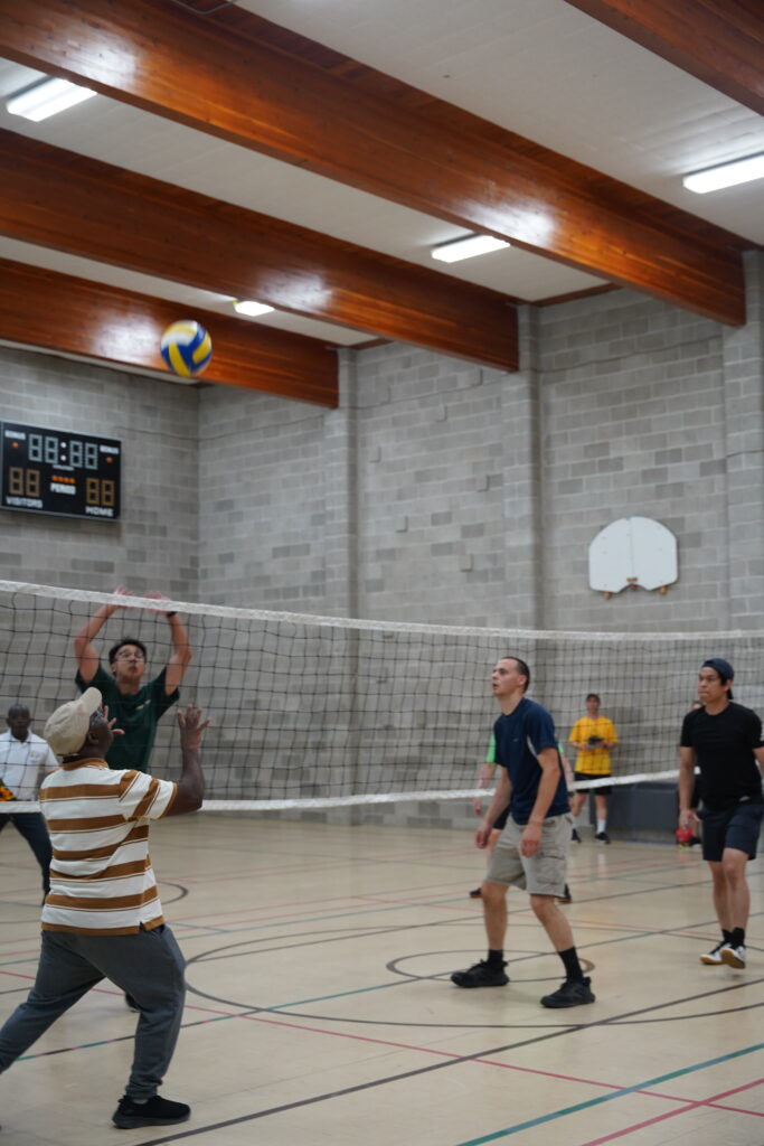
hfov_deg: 29.0
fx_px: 1480
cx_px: 382
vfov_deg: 42.3
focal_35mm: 46
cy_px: 573
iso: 1600
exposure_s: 1/160
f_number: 3.5
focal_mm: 46.5
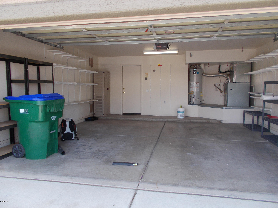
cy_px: 104
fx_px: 209
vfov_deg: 53.1
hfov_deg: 67.3
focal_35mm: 26
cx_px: 139
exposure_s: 1/125
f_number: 3.2
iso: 80
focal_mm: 4.6
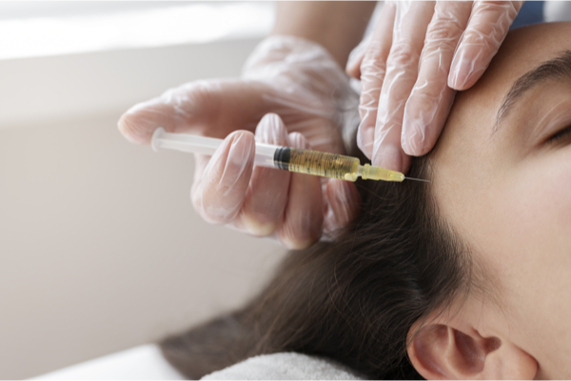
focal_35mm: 50
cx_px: 286
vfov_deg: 27.0
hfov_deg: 39.6
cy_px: 190
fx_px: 793
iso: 640
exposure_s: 1/400
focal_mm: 50
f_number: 4.5
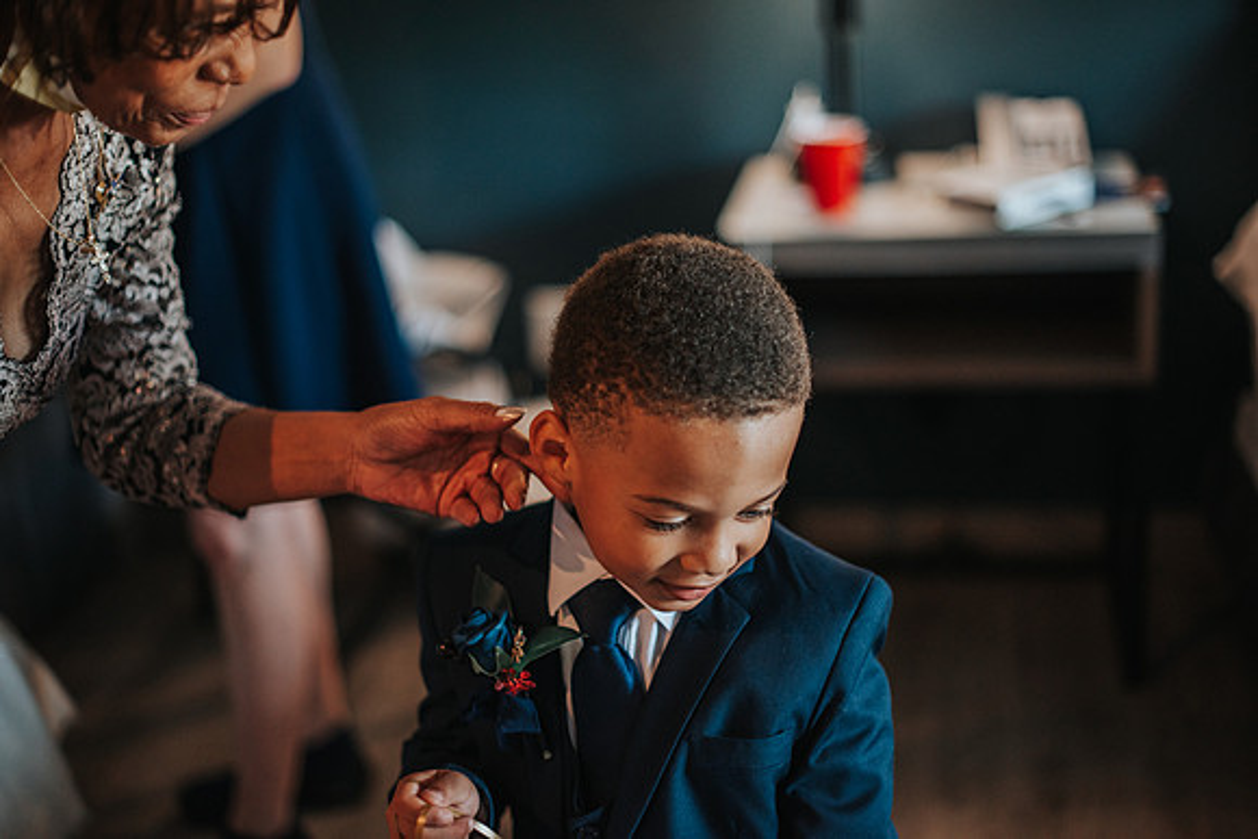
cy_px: 420
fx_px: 1748
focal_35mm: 50
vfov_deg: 27.0
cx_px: 629
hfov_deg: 39.6
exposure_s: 1/320
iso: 640
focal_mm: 50
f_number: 1.8
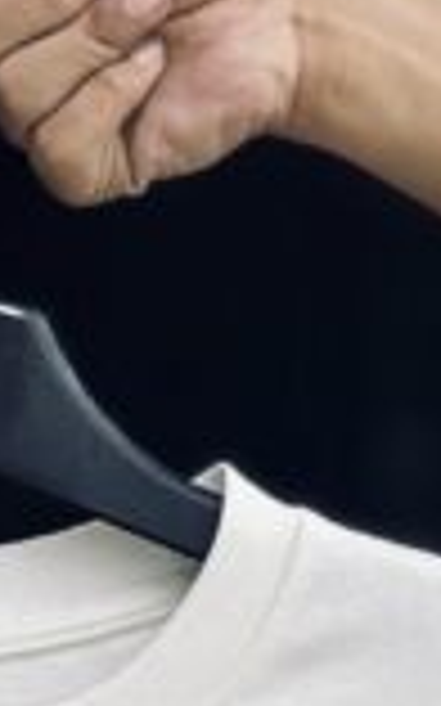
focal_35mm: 303
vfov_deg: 6.5
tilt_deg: -6.6
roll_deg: -0.5
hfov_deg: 4.3
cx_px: -130
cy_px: 1774
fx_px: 5832
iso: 64
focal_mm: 6.86
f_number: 1.78
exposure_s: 1/175
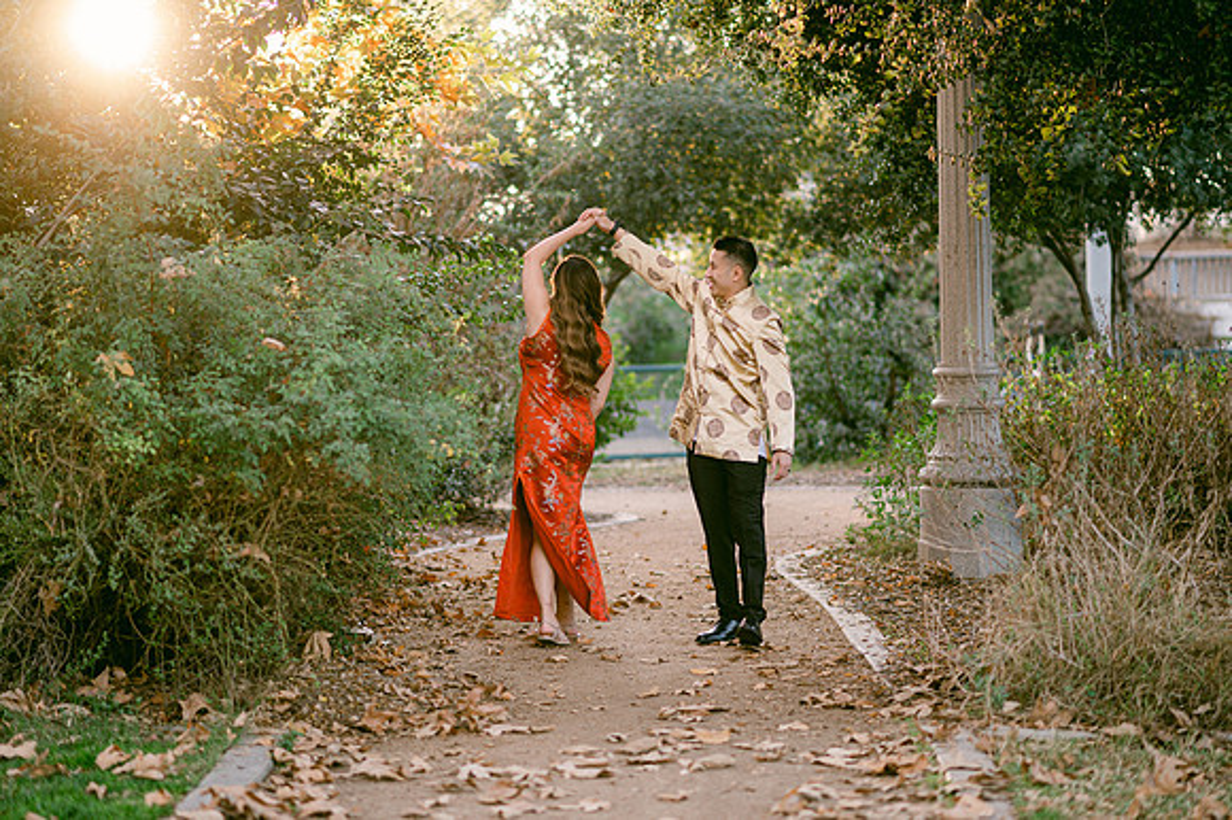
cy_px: 410
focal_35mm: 88
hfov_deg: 23.1
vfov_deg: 15.5
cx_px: 616
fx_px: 3012
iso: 200
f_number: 2
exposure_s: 1/200
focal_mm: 85
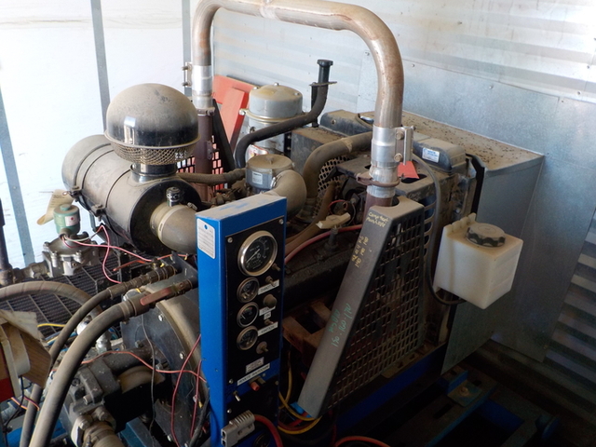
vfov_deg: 46.8
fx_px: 517
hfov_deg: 60.0
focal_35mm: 30
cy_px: 224
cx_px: 298
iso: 180
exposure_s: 1/30
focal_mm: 4.1
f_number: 3.3
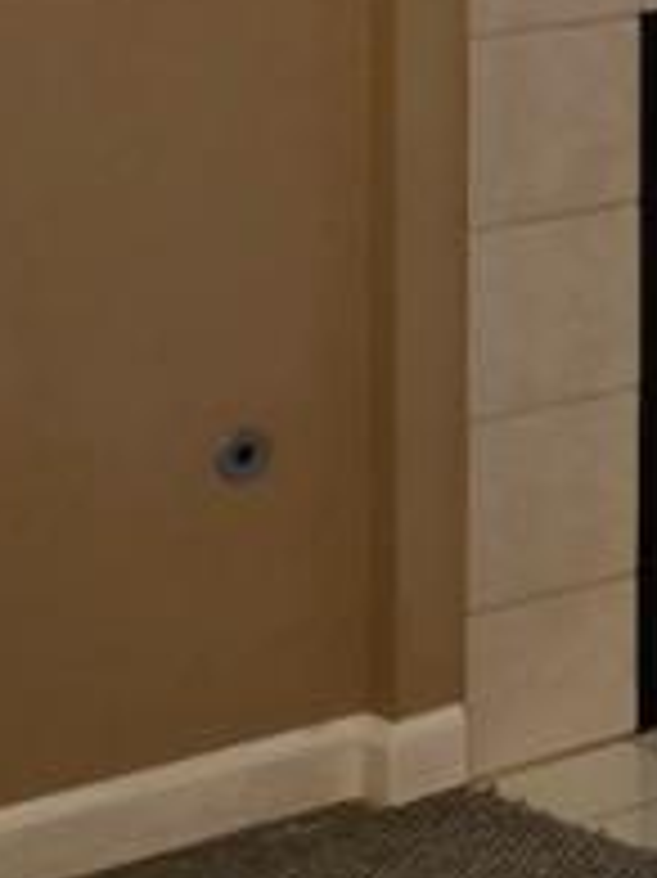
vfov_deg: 10.6
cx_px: 2390
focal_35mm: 177
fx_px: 4484
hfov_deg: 6.9
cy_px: -597
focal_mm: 6.3
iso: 500
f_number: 1.7
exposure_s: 1/120
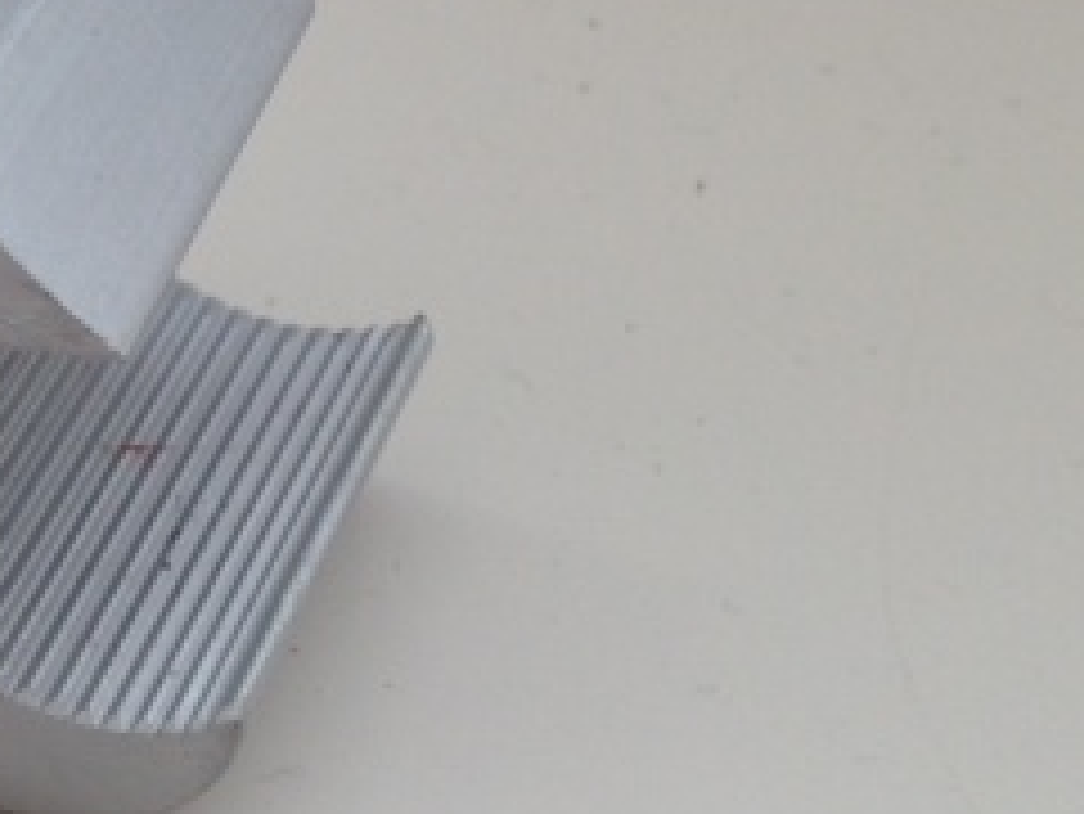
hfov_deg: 20.1
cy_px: 153
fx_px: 2914
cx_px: -130
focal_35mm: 93
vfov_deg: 15.8
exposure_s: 1/182
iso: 64
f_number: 2.4
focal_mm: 4.28
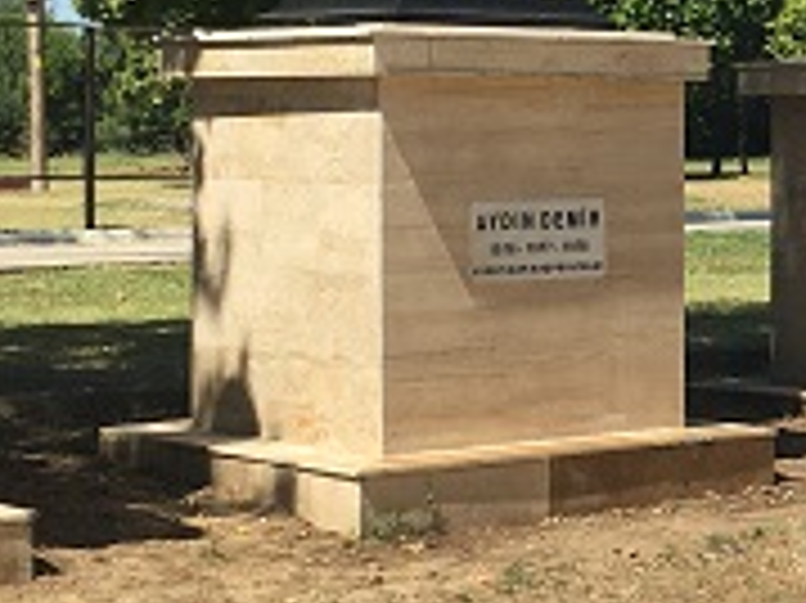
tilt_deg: +1.4
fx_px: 2769
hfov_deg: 15.6
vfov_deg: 12.4
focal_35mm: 119
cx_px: 1101
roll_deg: +0.9
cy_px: 198
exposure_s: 1/1570
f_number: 2.2
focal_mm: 4.15
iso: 25
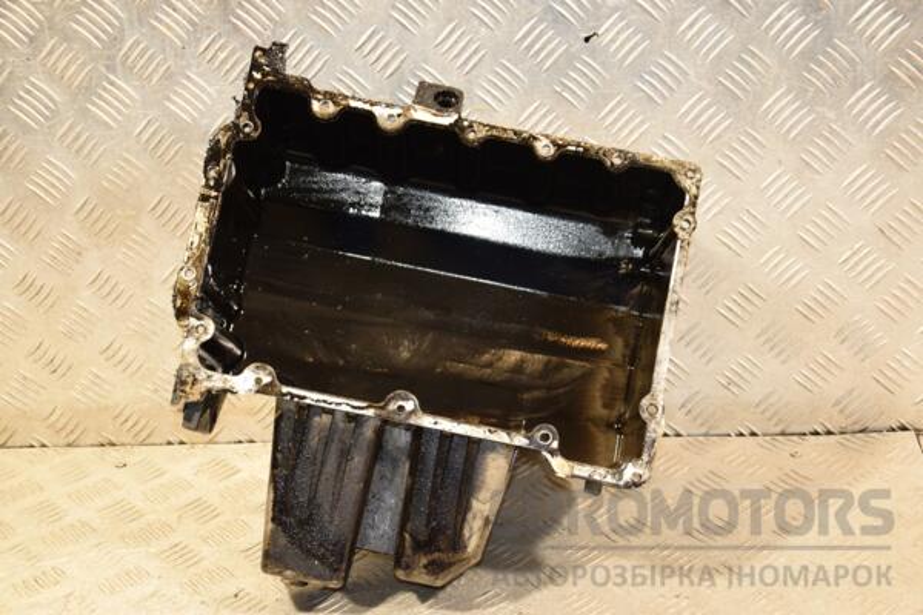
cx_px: 462
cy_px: 308
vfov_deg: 22.6
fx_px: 1538
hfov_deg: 33.4
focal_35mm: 60
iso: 800
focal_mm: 40
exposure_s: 1/100
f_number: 4.8
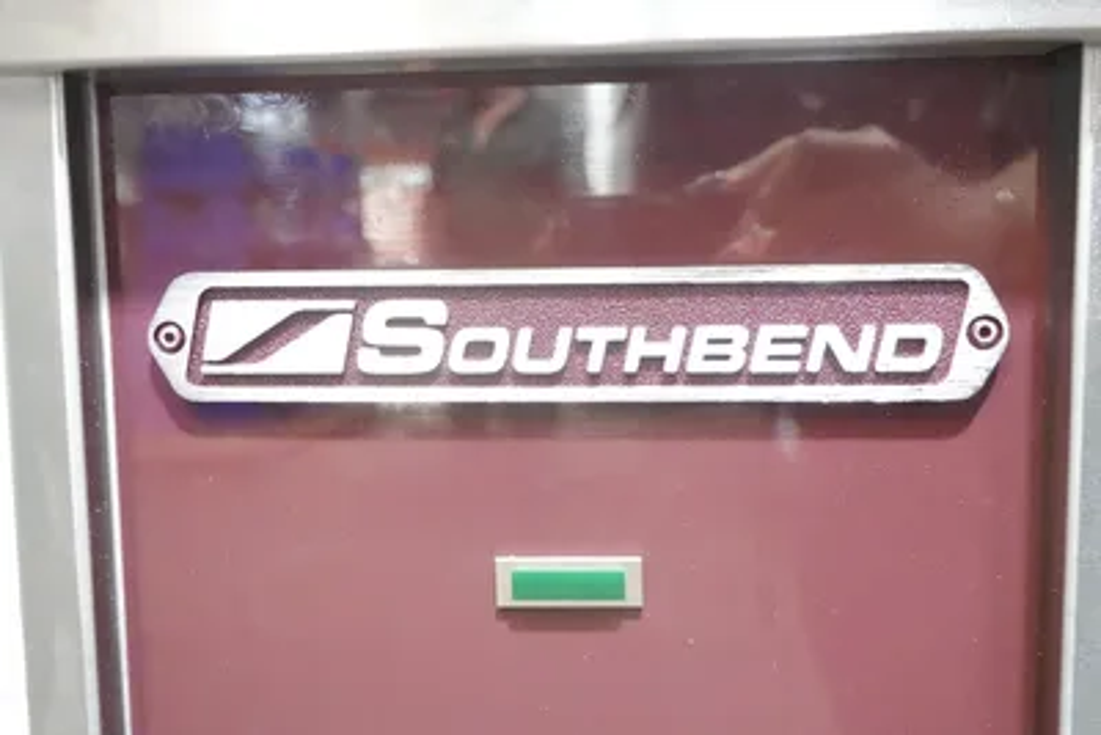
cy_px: 368
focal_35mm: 34
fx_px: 1040
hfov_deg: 55.8
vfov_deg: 38.9
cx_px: 550
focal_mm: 12.76
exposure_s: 1/30
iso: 6400
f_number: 3.5
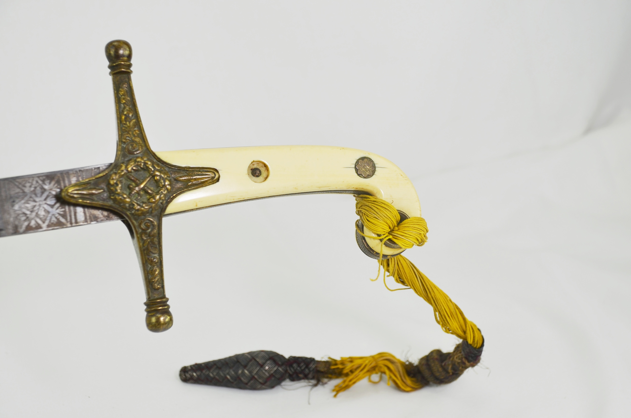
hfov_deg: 27.0
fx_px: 1312
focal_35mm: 75
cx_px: 316
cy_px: 209
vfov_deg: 18.1
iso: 200
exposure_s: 1/160
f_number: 6.3
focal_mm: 50
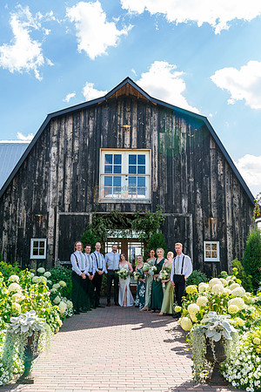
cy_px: 196
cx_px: 130
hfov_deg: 37.9
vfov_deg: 54.4
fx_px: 381
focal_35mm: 35
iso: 400
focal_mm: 35
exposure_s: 1/640
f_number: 5
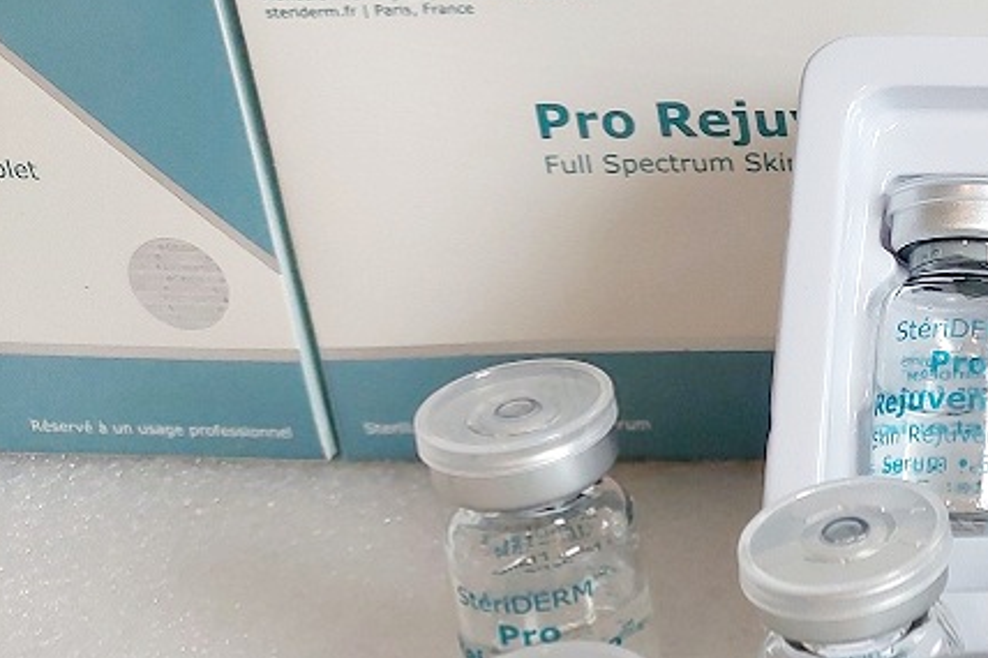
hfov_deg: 24.2
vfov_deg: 19.4
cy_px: 199
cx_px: 1374
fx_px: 1920
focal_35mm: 70
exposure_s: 1/120
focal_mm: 5.23
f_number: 1.8
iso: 125
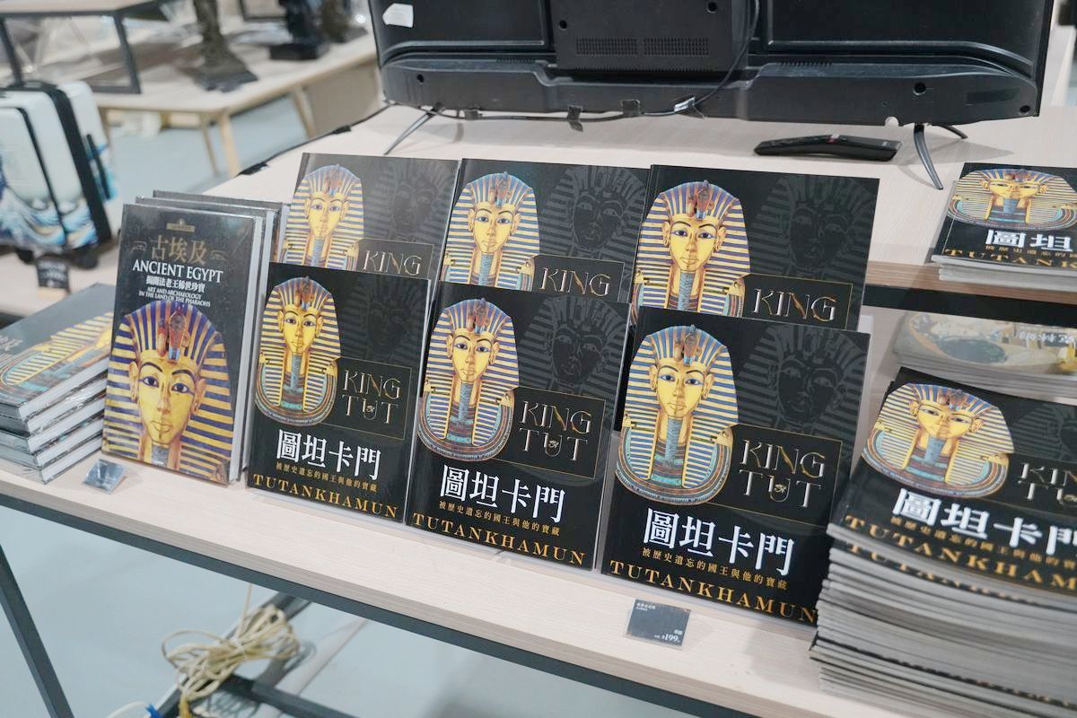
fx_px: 1017
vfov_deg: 38.9
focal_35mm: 34
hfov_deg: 55.8
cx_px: 538
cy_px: 359
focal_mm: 34
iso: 4000
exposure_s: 1/160
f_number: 2.8
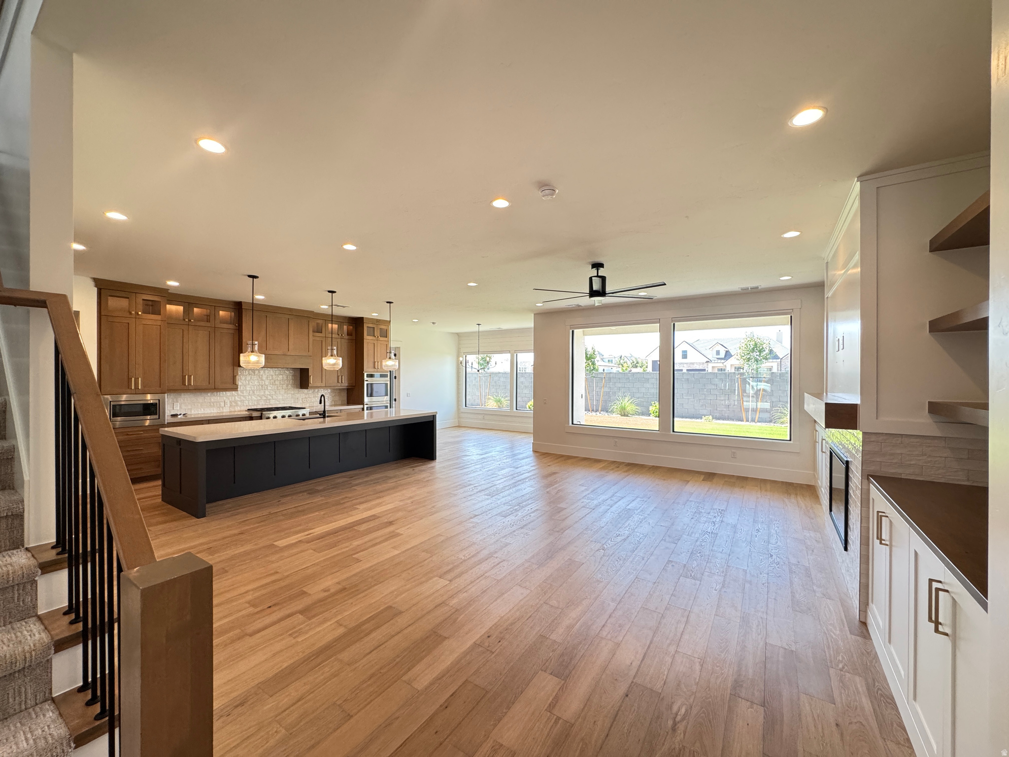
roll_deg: +0.1
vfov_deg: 85.7
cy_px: 378
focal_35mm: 14
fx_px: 408
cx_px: 504
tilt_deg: +0.1
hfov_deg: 102.1
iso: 250
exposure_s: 1/120
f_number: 2.2
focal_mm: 2.22
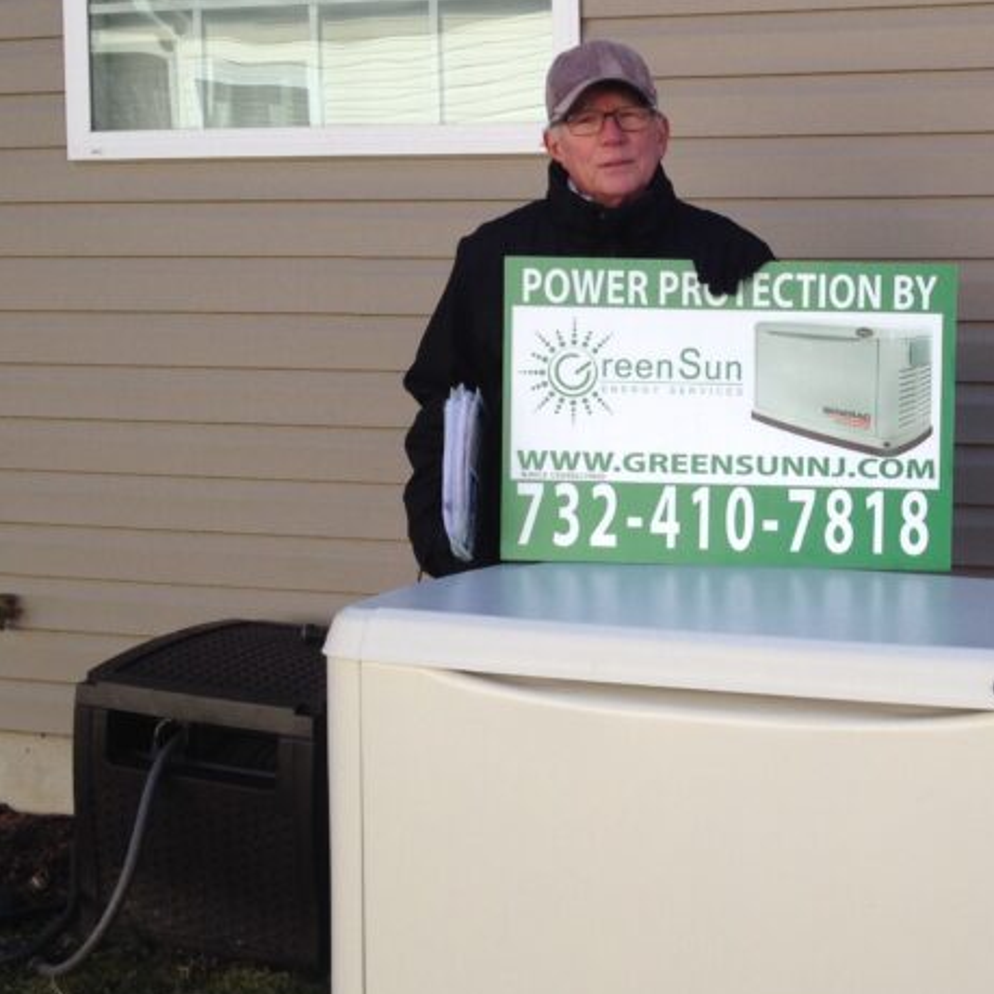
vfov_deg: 25.0
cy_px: 502
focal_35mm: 69
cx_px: 968
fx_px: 2242
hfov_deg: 24.0
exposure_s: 1/690
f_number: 2.4
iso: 50
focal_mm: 4.28
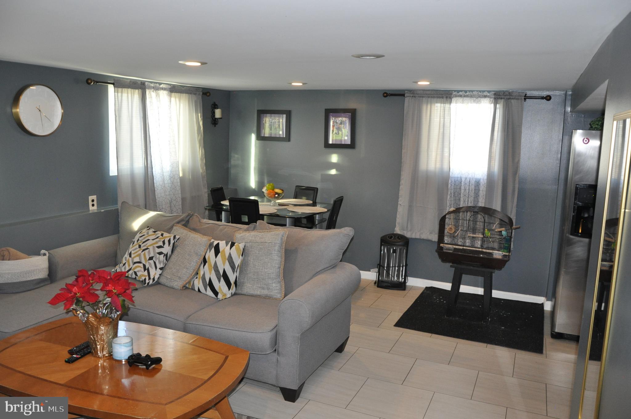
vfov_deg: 47.8
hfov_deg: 67.4
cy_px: 210
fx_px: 473
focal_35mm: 27
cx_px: 316
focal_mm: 18
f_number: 3.5
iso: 800
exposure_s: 1/60
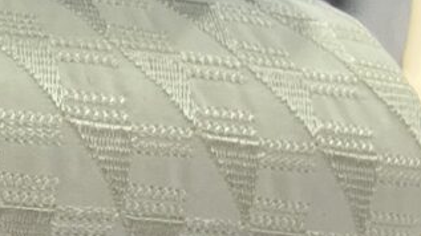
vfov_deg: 5.1
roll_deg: -3.7
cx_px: -664
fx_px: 2555
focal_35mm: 229
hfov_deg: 8.4
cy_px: 550
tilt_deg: -7.7
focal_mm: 5.7
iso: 64
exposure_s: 1/100
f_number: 1.5
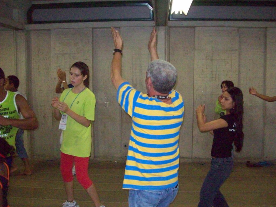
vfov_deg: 39.7
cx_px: 138
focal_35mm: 36
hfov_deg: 51.4
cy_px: 104
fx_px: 287
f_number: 2.7
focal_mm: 6
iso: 800
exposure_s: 1/128
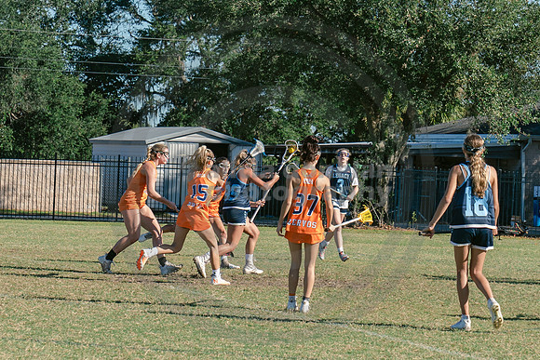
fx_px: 2607
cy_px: 188
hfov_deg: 11.8
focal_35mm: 174
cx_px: 261
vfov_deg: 7.9
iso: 250
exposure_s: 1/1000
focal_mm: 70
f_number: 5.6
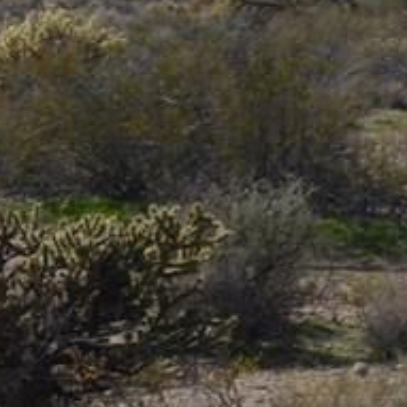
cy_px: -75
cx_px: 1127
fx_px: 5286
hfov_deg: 4.3
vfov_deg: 4.4
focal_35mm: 397
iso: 400
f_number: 7.1
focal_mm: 55
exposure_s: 1/2000
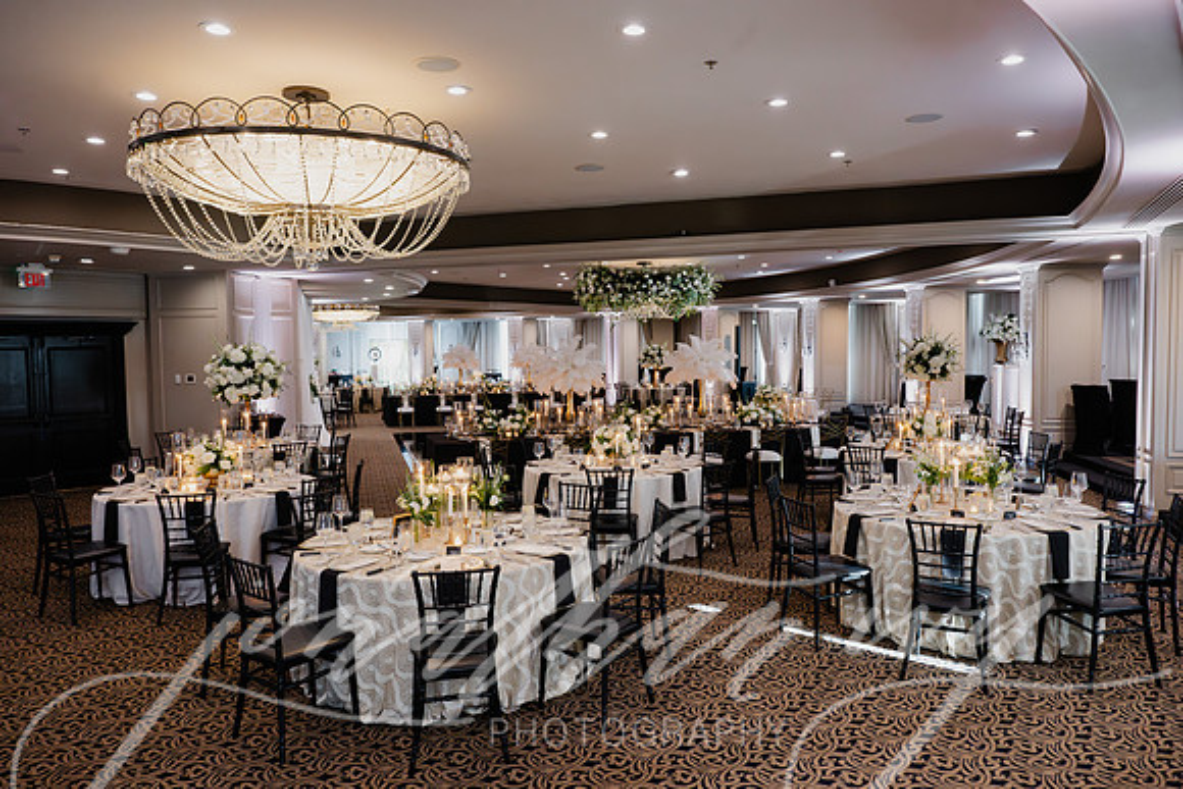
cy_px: 394
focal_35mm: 26
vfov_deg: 49.6
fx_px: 855
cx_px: 592
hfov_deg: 69.4
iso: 5000
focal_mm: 26
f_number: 6.3
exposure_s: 1/30
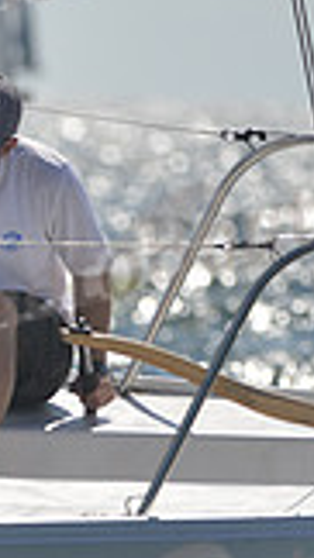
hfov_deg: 1.2
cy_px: 484
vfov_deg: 2.2
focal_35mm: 977
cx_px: -252
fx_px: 14476
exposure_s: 1/3200
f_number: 4
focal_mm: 260
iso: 200
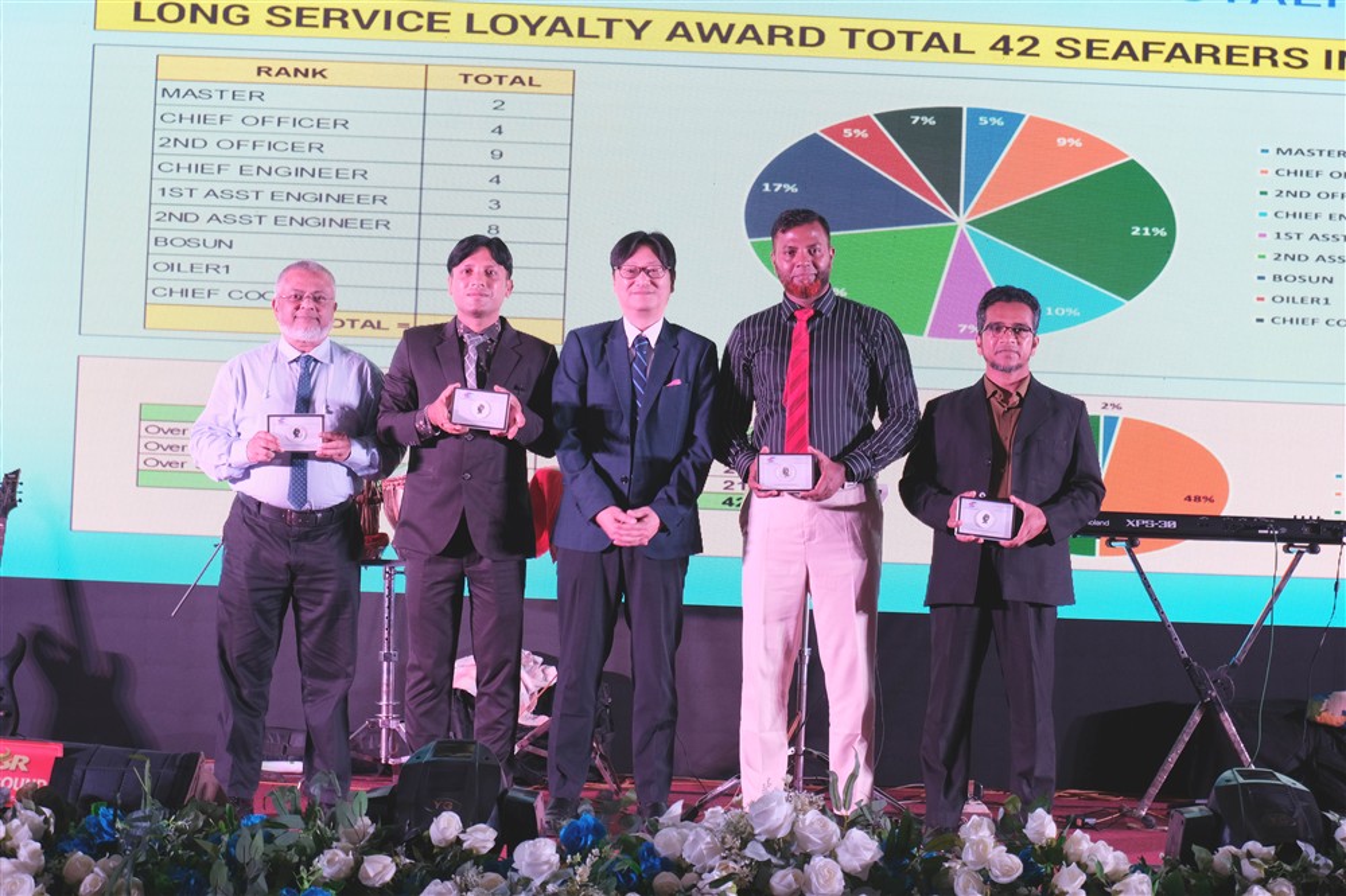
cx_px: 673
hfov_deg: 33.9
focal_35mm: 59
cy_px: 448
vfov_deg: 23.0
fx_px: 2205
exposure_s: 1/30
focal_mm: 39.6
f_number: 5.6
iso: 500
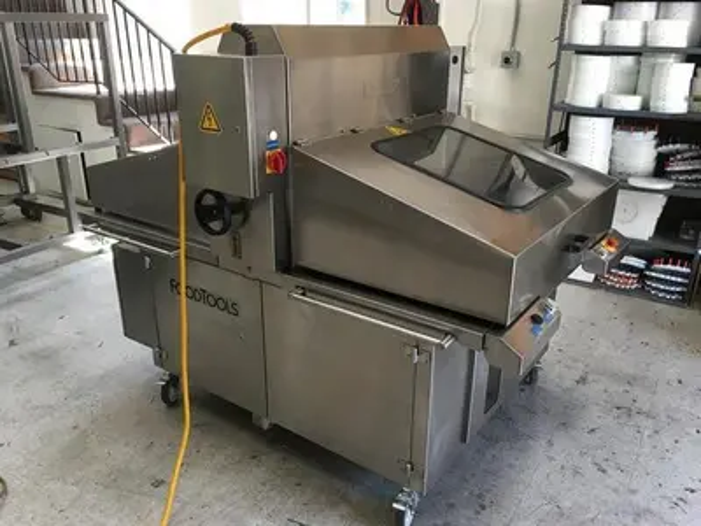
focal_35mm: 29
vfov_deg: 48.2
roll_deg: -0.5
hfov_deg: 61.7
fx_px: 587
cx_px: 350
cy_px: 263
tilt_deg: -20.6
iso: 32
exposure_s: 1/30
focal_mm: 4.15
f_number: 2.2
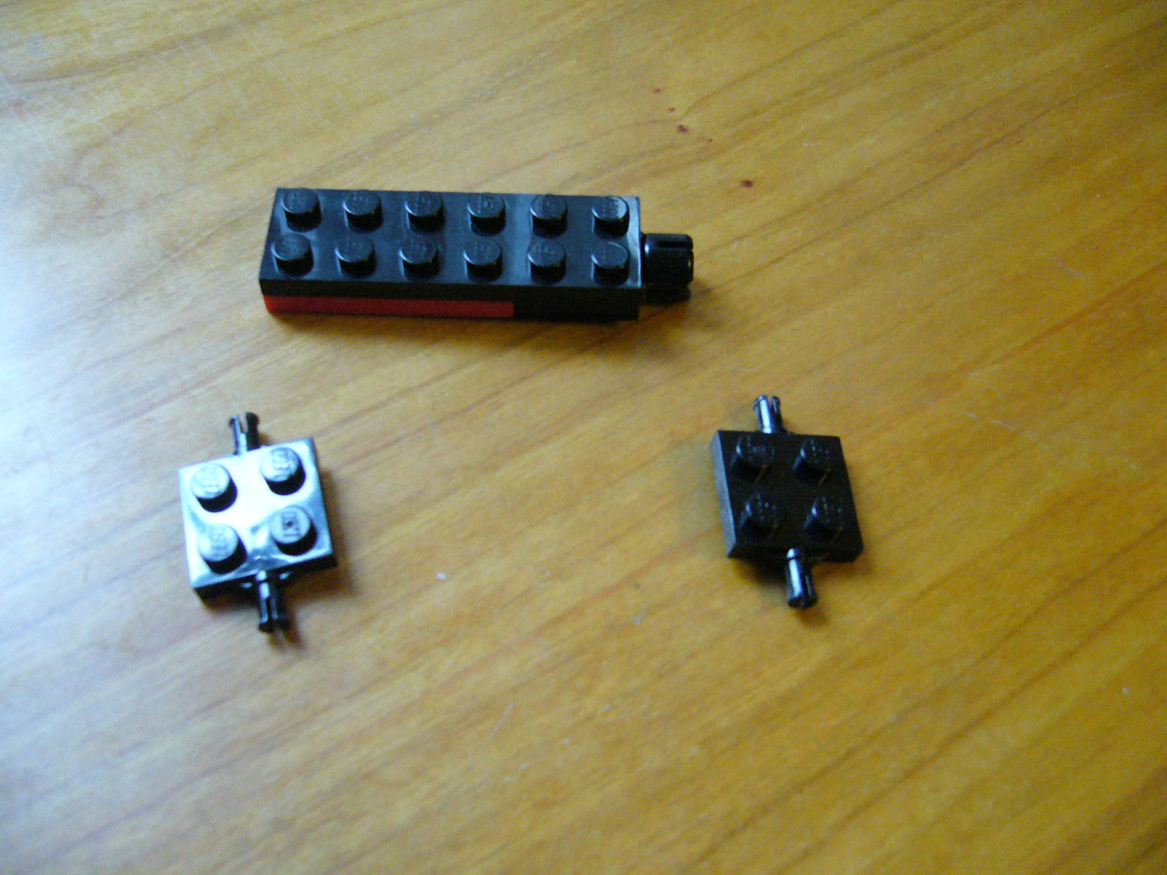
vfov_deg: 40.7
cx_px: 584
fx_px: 1180
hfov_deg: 52.6
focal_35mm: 35
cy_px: 438
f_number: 2.8
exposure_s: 1/50
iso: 400
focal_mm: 5.8
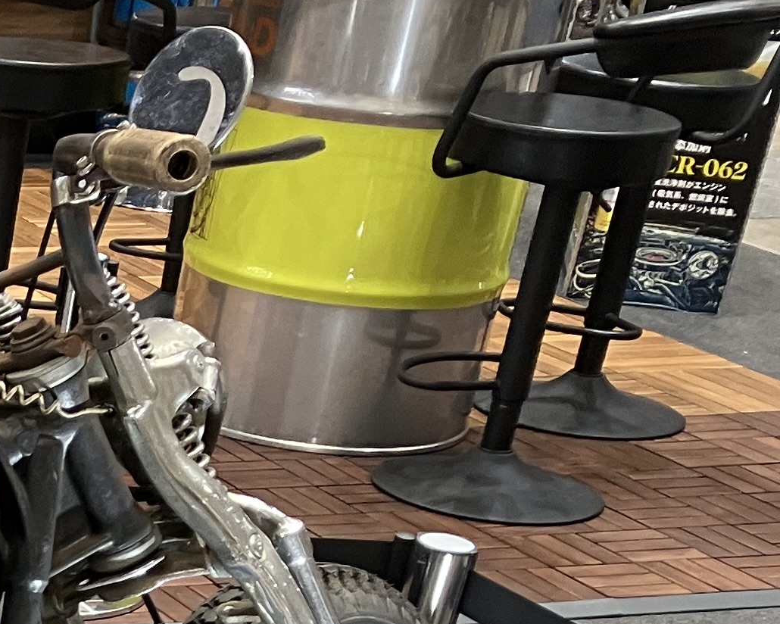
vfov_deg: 13.3
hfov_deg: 15.4
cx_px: -626
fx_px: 2470
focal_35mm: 107
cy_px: 1017
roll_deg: -2.1
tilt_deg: -29.3
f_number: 1.8
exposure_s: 1/50
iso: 125
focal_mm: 3.99
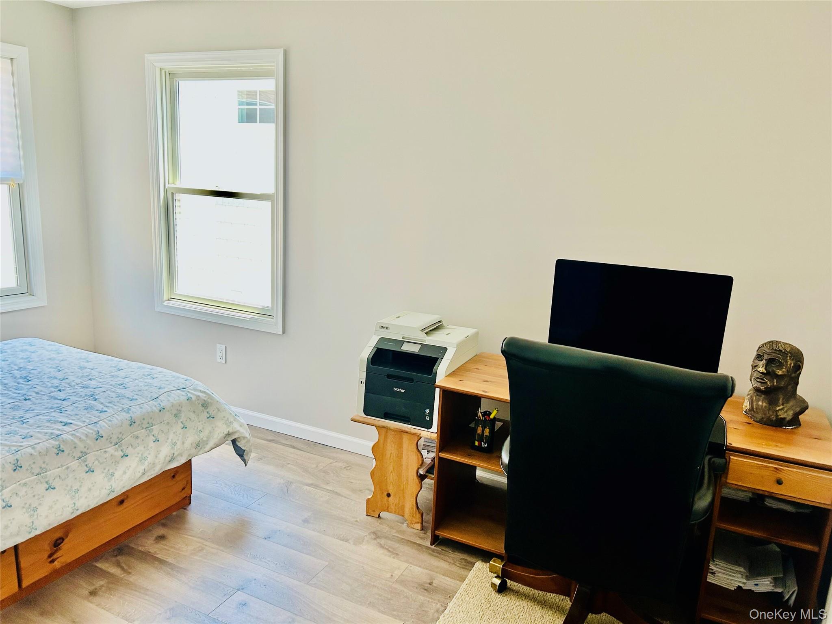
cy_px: 312
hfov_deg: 67.3
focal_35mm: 26
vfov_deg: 53.1
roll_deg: -2.6
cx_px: 416
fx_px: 625
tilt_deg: -12.8
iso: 125
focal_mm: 5.7
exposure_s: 1/121
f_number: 1.5
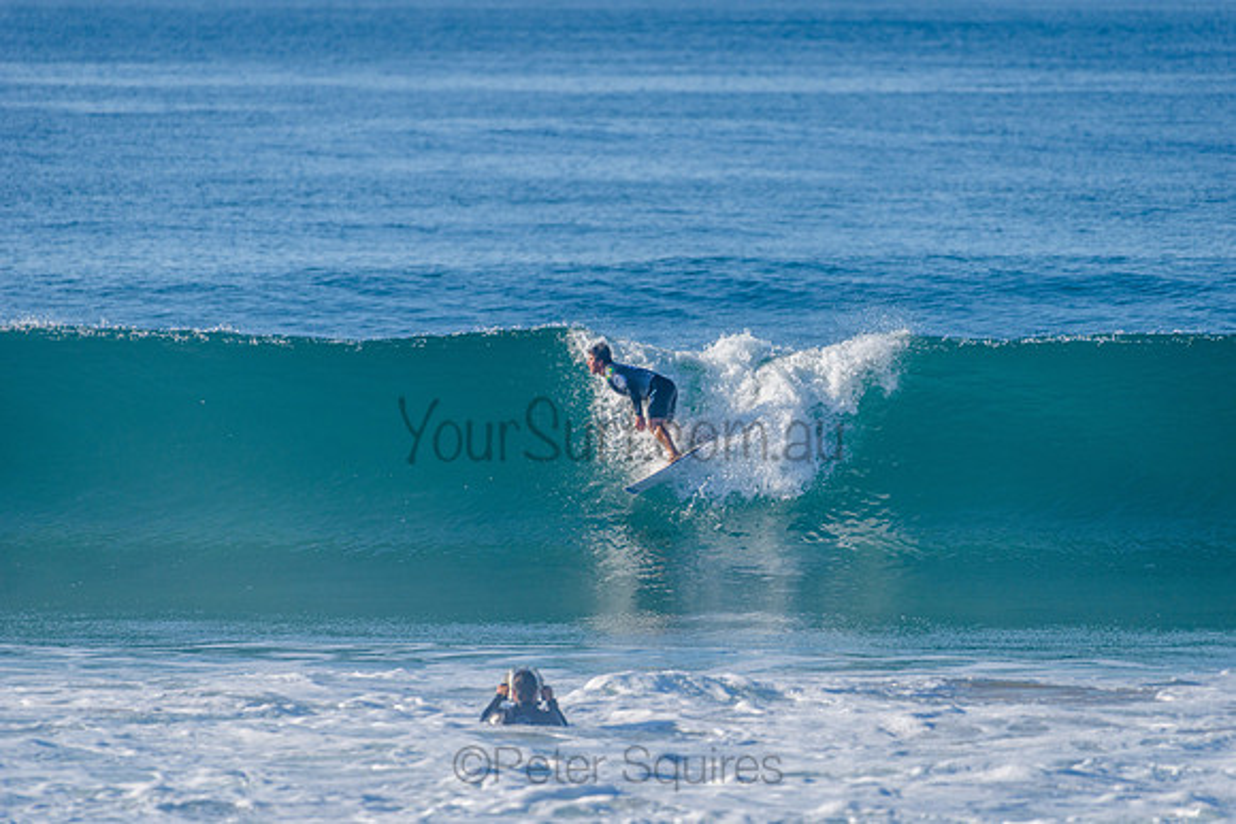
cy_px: 412
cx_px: 618
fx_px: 17170
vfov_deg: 2.8
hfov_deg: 4.1
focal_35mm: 500
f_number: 5.6
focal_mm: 500
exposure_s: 1/2000
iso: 280
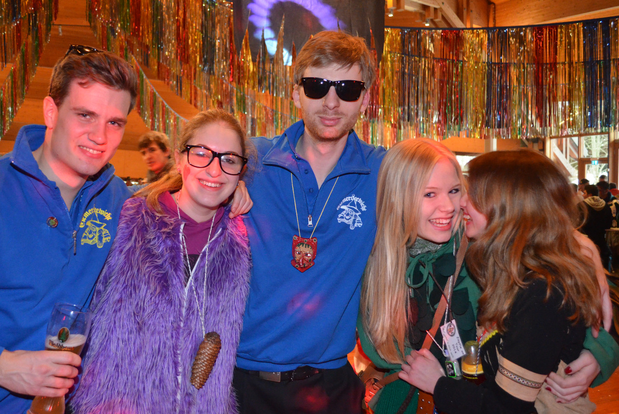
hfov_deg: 61.9
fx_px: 516
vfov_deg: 43.6
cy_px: 207
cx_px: 310
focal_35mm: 30
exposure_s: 1/60
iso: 3200
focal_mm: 20
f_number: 4
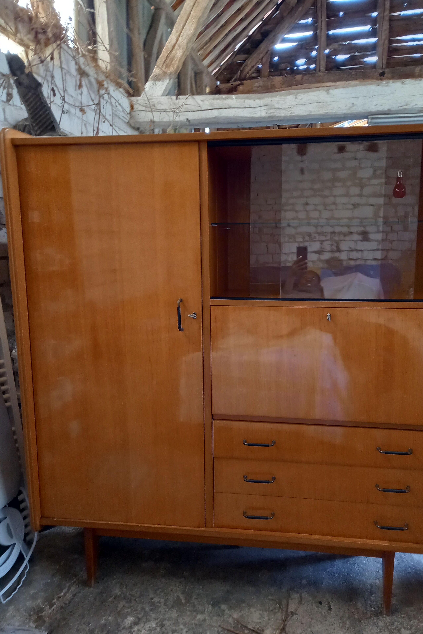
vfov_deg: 67.4
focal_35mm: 27
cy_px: 327
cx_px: 232
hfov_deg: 47.9
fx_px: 476
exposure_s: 1/25
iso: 250
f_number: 2
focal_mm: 4.6
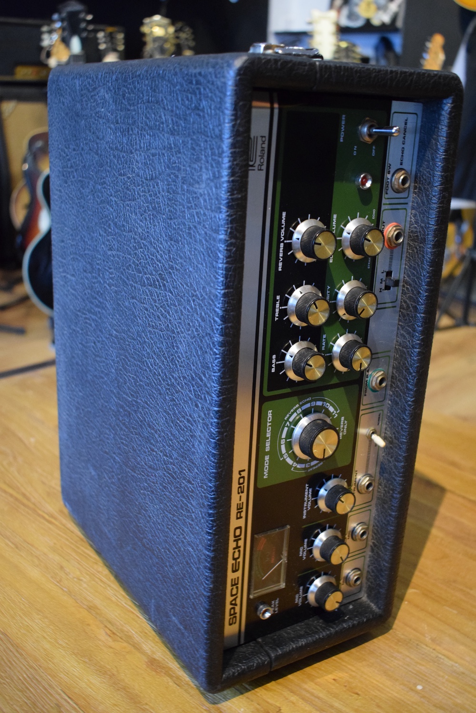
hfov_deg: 35.5
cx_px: 238
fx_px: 744
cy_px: 356
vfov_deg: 51.3
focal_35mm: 38
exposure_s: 1/30
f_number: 4
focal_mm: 25
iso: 3200
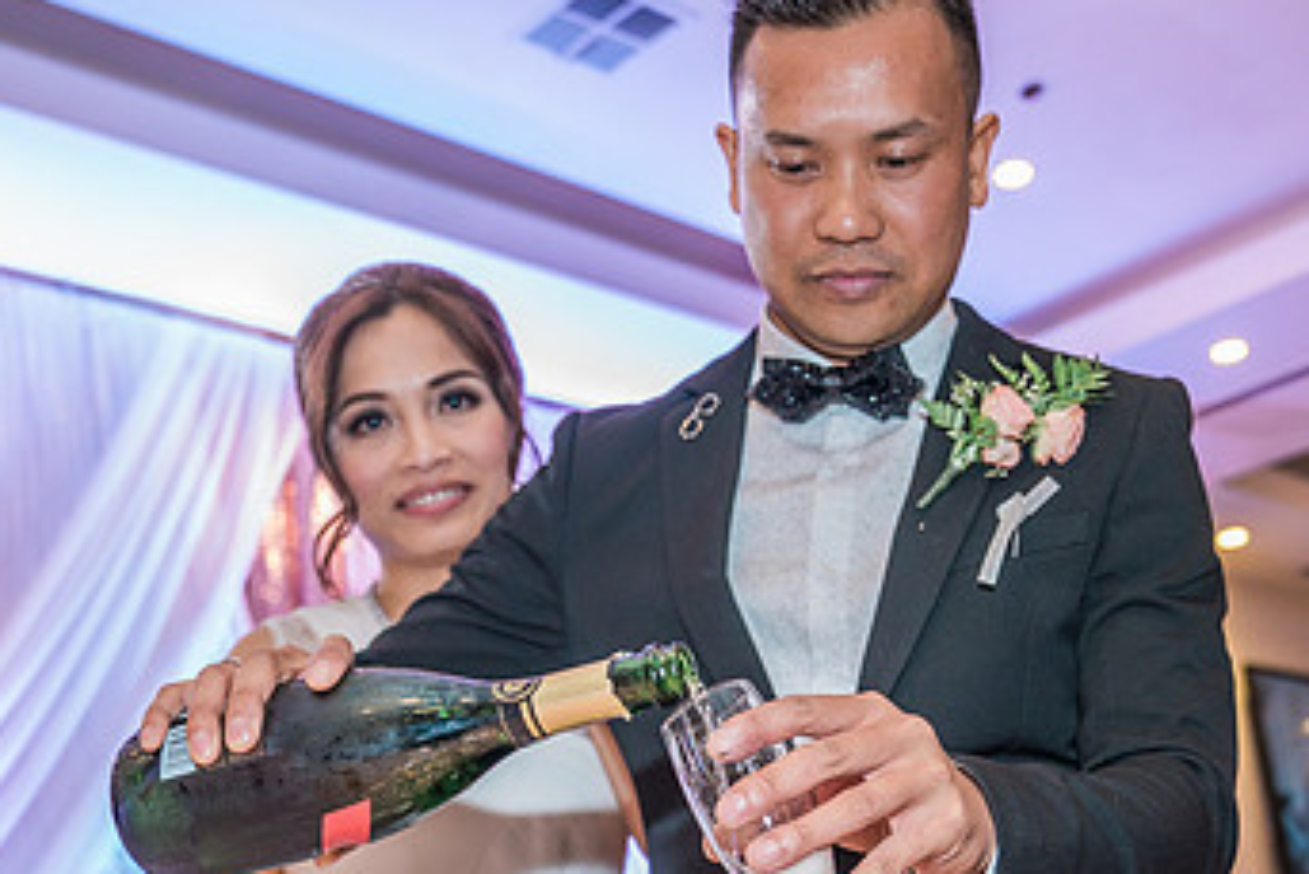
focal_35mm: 48
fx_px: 1746
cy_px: 669
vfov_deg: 27.7
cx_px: 707
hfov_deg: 41.1
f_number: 2.8
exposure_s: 1/125
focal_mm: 24
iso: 1000
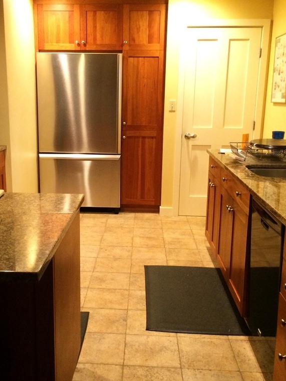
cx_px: 112
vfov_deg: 47.9
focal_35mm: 39
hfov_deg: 36.7
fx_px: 430
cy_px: 192
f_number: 2.2
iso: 250
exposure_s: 1/30
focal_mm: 4.15
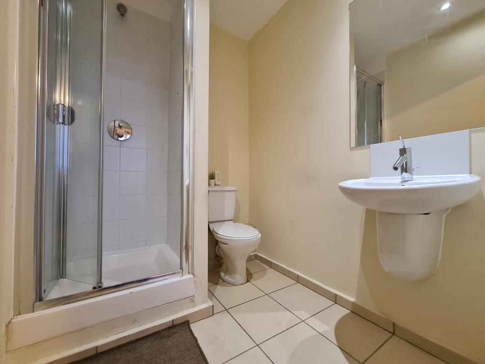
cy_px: 182
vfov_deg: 89.9
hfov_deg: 106.2
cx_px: 242
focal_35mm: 13
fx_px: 182
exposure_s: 1/33
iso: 320
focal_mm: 2.22
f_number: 2.2
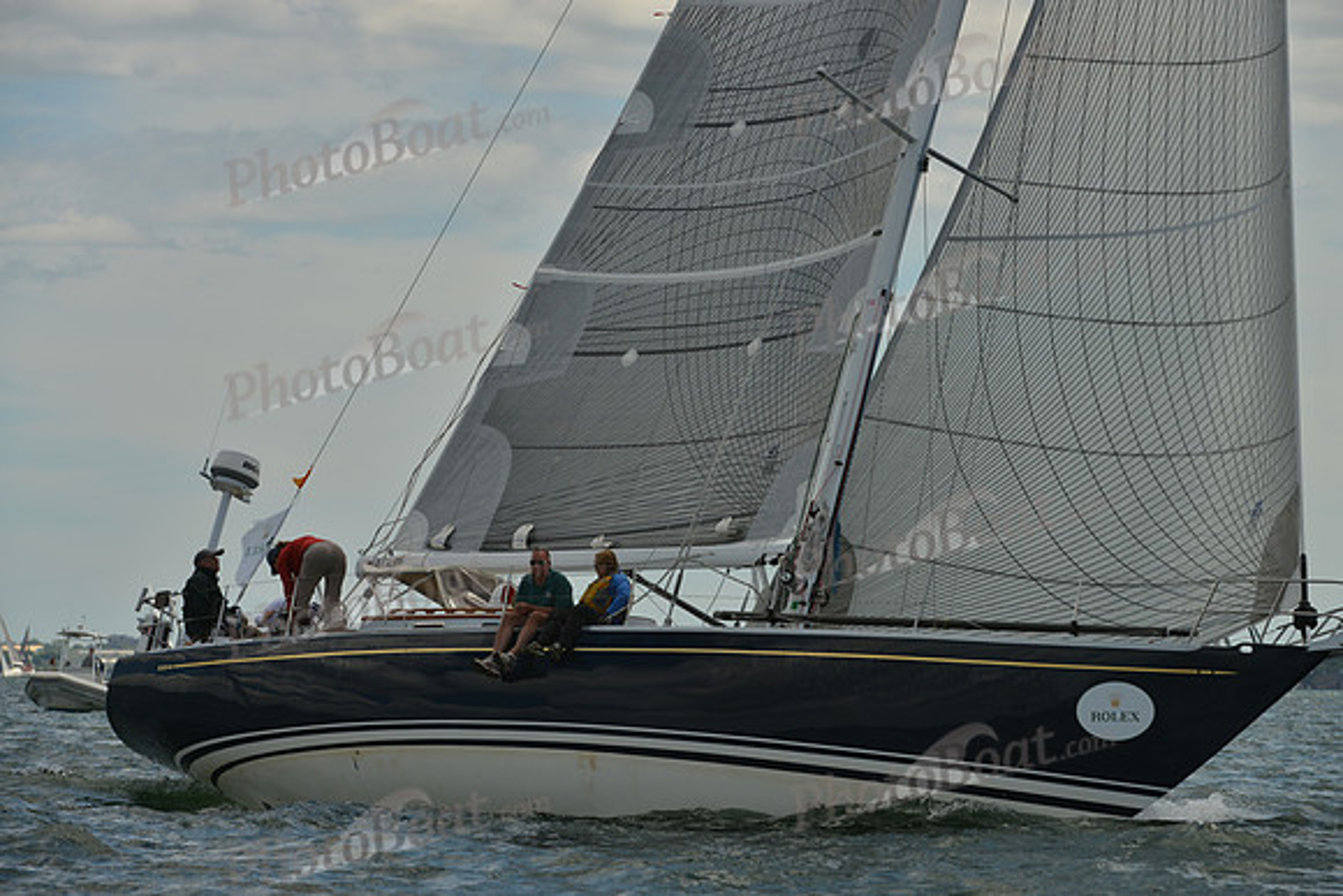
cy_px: 448
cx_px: 672
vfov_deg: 6.9
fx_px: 7463
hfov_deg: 10.3
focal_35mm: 200
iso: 200
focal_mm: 200
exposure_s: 1/800
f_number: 8
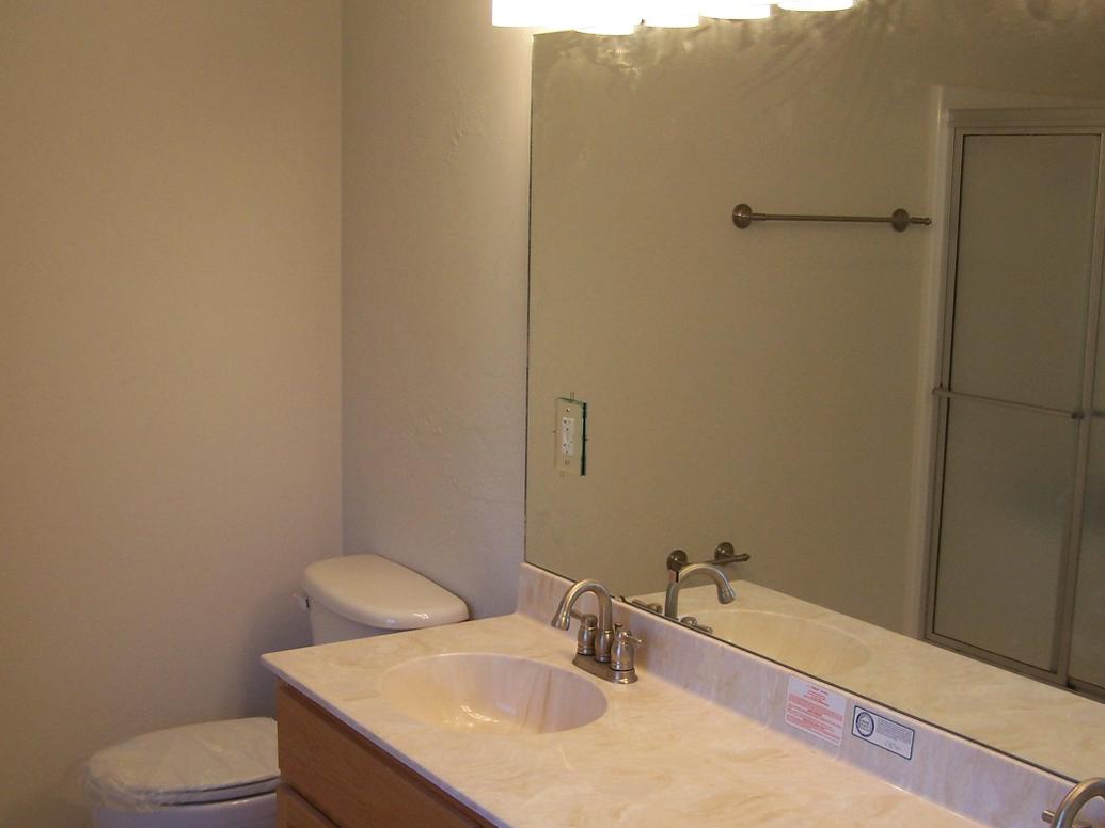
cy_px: 511
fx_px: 1500
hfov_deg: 40.4
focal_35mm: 47
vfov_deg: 30.8
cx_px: 613
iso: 80
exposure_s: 1/100
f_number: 2.8
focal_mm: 6.3
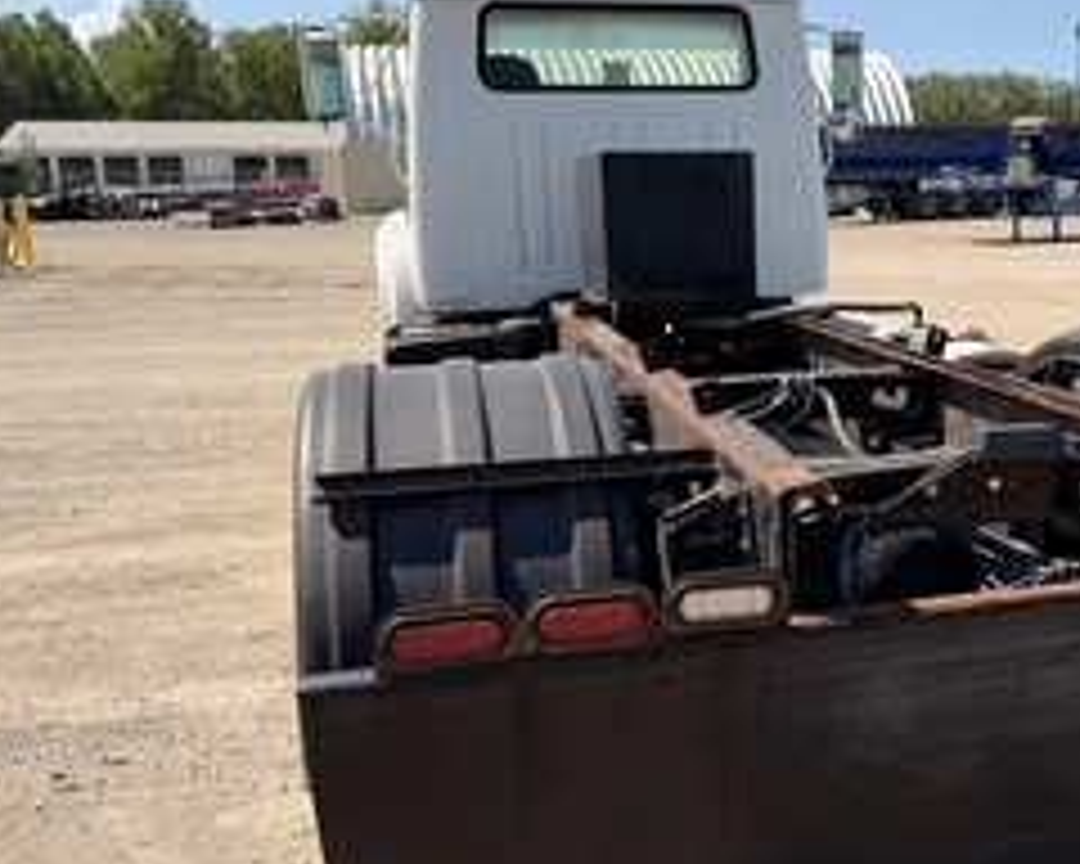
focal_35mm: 39
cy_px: 436
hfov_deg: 45.4
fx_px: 1247
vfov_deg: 38.2
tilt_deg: -9.6
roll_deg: +0.8
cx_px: 792
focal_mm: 6.76
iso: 100
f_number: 1.78
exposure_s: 1/5319
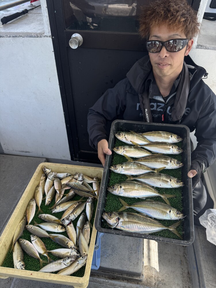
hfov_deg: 56.8
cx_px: 108
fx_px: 200
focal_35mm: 24
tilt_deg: -43.3
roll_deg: -1.4
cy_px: 144
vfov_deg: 71.6
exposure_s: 1/747
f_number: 1.78
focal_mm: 6.76
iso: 80
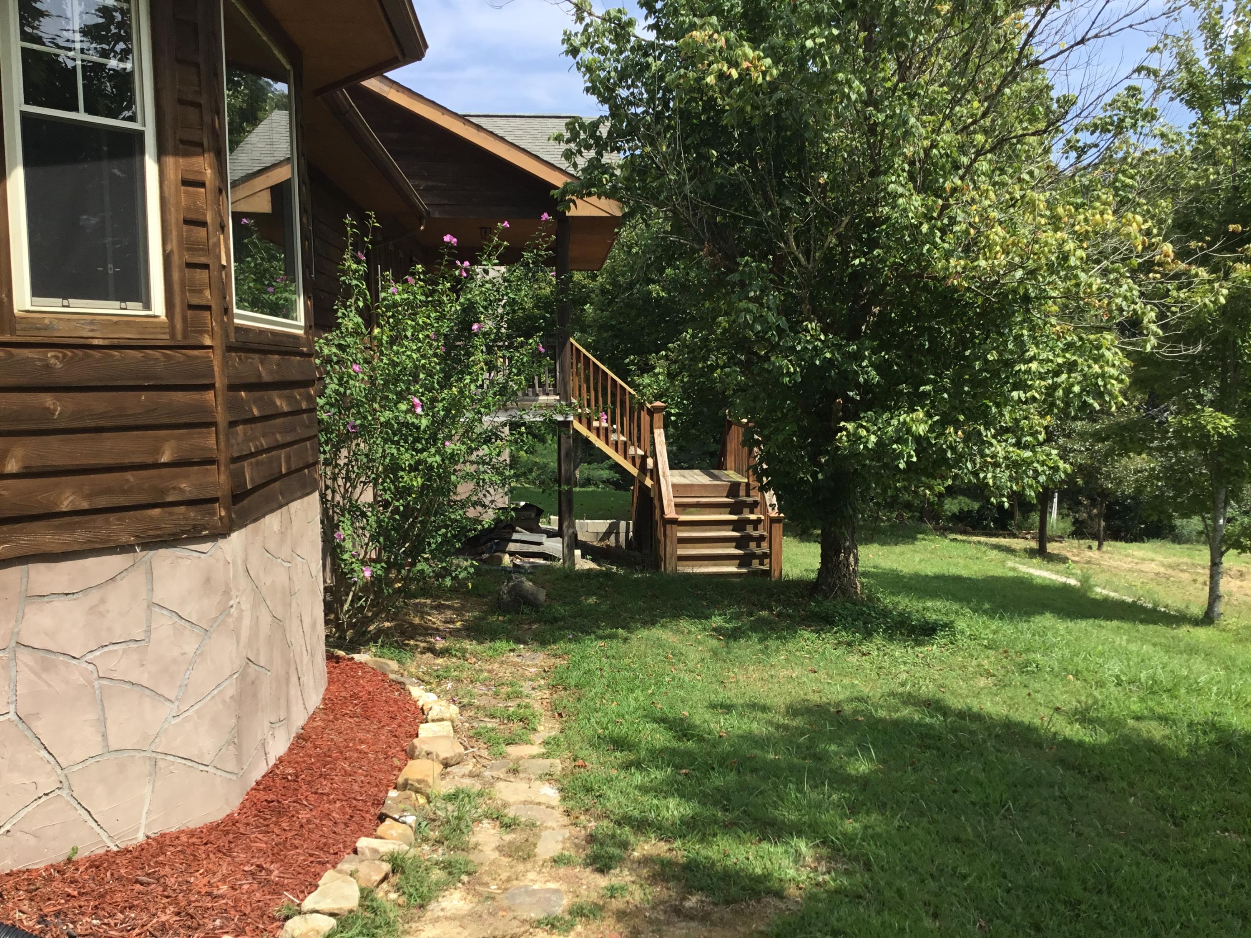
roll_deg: +0.8
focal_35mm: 31
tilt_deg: -5.8
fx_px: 1120
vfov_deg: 45.4
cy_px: 469
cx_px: 626
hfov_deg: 58.4
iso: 25
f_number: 2.4
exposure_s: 1/754
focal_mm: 3.3
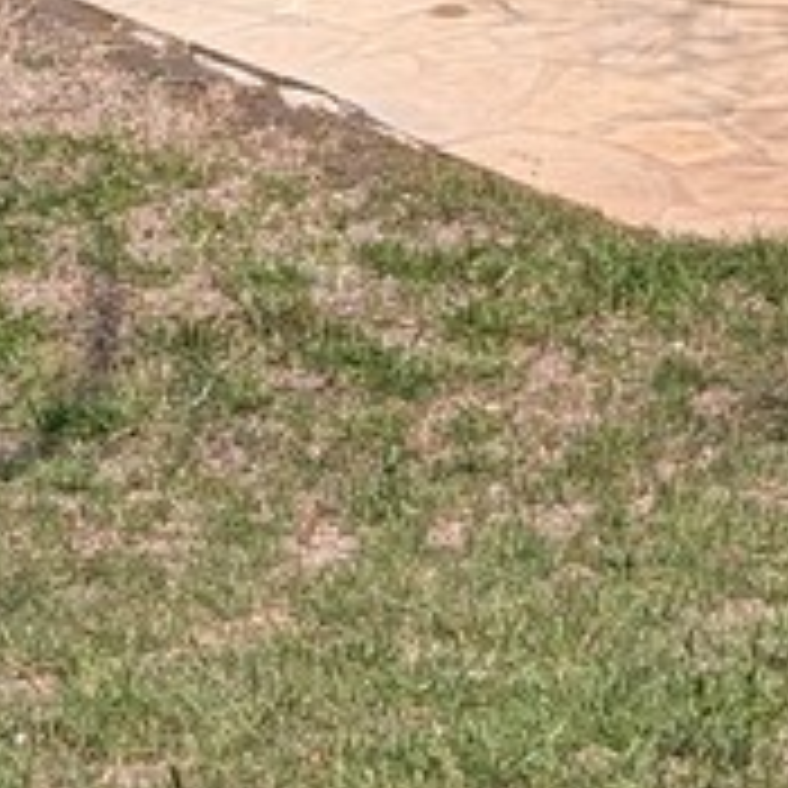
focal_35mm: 174
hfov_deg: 9.9
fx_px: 4481
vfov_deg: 9.9
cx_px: -207
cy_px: -207
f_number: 1.68
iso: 24
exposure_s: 1/1764
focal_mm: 6.9
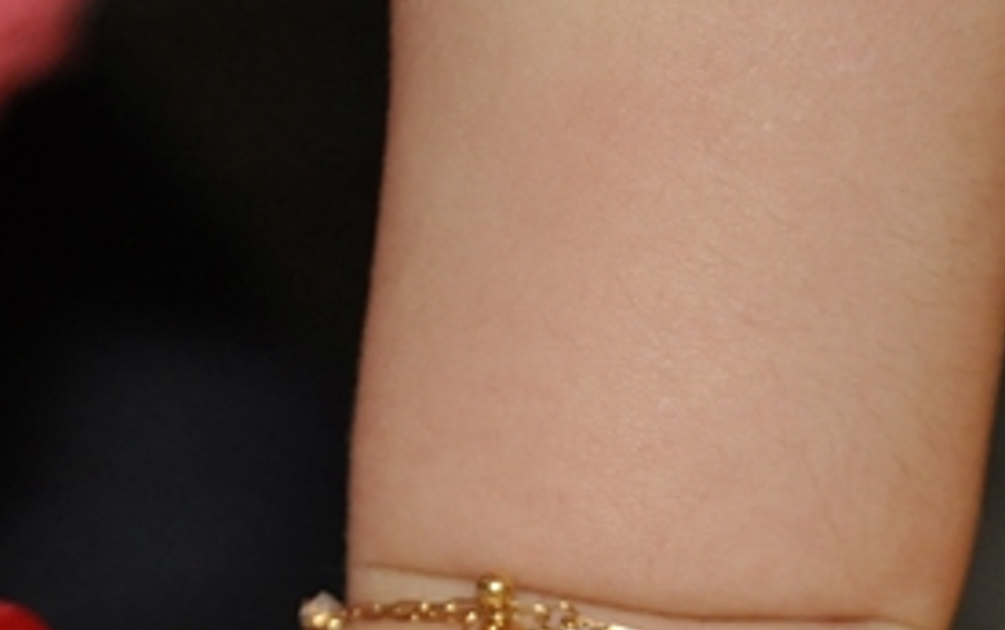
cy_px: 938
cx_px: 492
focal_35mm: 464
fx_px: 12732
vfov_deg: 2.8
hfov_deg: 4.5
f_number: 7.1
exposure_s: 1/60
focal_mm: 105
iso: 800
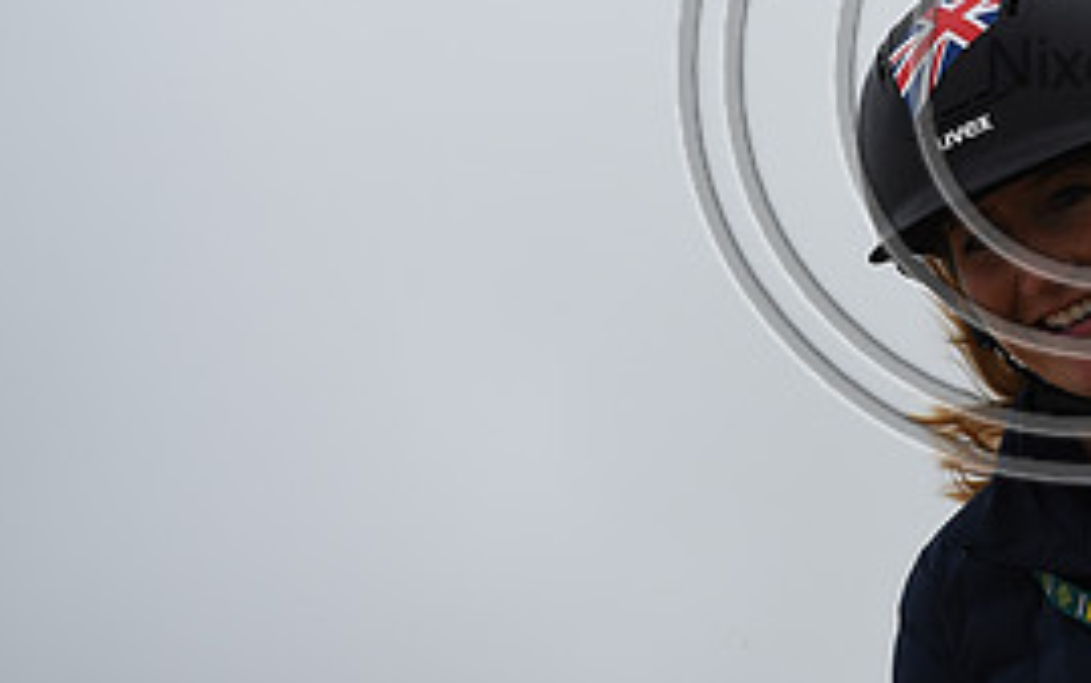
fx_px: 12999
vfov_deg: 3.0
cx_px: 1047
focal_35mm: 437
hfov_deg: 4.8
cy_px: 12
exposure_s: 1/800
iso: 200
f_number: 5
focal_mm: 200
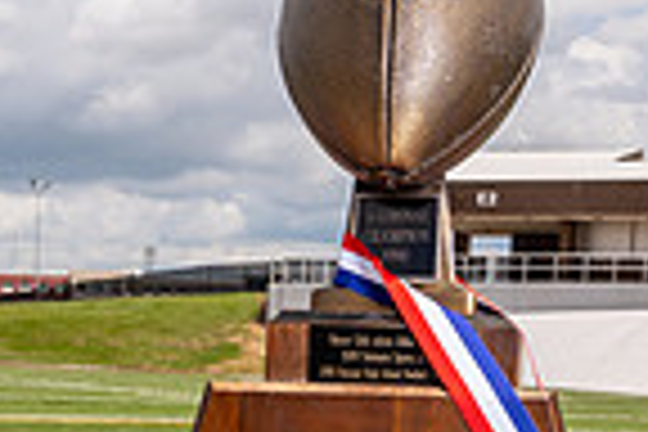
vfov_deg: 13.0
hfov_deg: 20.0
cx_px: 112
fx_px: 1818
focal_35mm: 101
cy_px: 596
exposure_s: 1/200
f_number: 11
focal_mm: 25
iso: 125
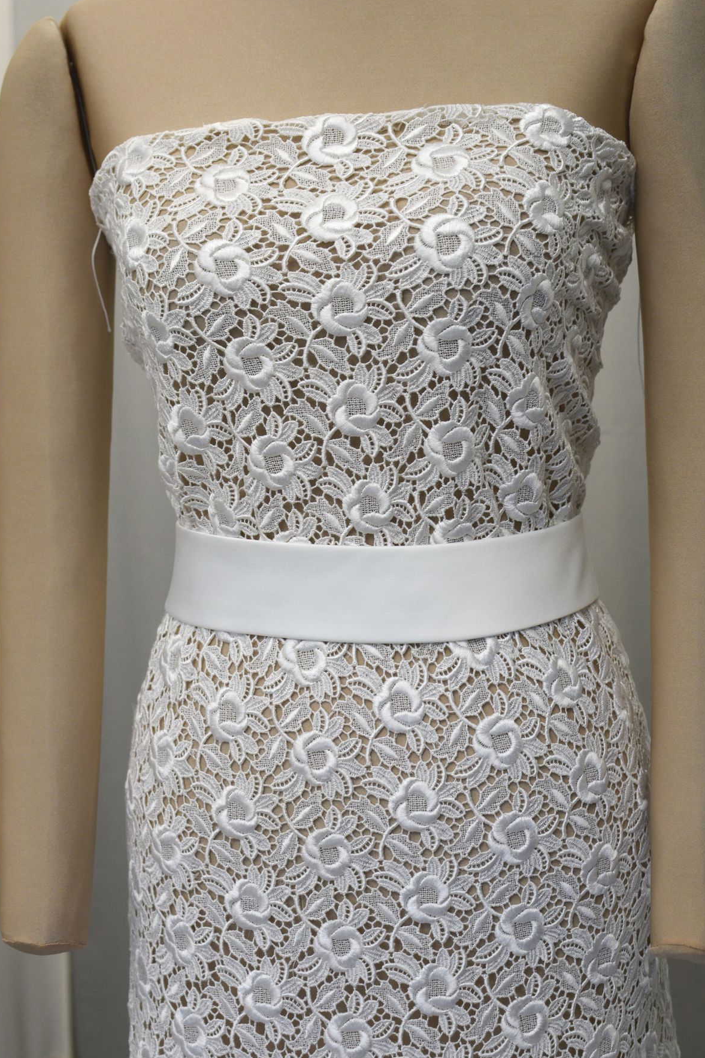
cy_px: 526
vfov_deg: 37.2
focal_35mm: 54
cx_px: 352
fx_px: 1572
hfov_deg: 25.3
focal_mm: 35
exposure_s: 1/100
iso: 400
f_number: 4.5
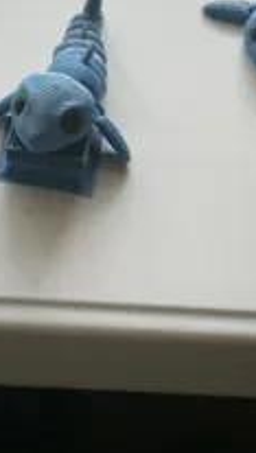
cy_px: 116
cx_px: 35
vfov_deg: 33.7
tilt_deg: -48.3
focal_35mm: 61
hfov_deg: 19.5
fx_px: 733
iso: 200
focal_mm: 3
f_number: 1.8
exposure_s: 1/60
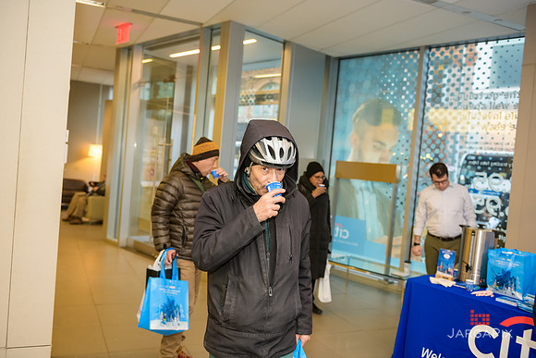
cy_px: 179
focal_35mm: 32
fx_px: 477
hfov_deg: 58.7
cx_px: 268
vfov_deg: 41.1
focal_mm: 32
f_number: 3.2
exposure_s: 1/100
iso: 800
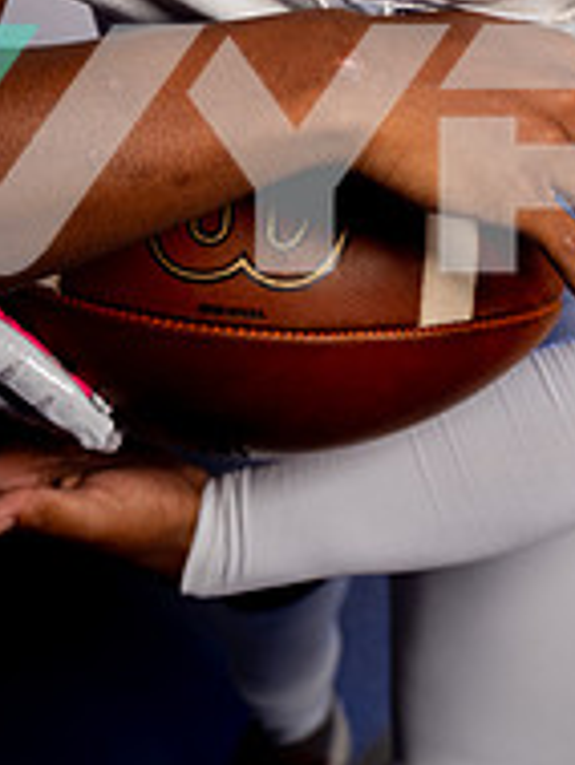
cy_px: -134
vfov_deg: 19.3
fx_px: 2124
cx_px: 401
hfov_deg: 15.4
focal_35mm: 96
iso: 160
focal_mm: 42
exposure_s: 1/250
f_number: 6.3
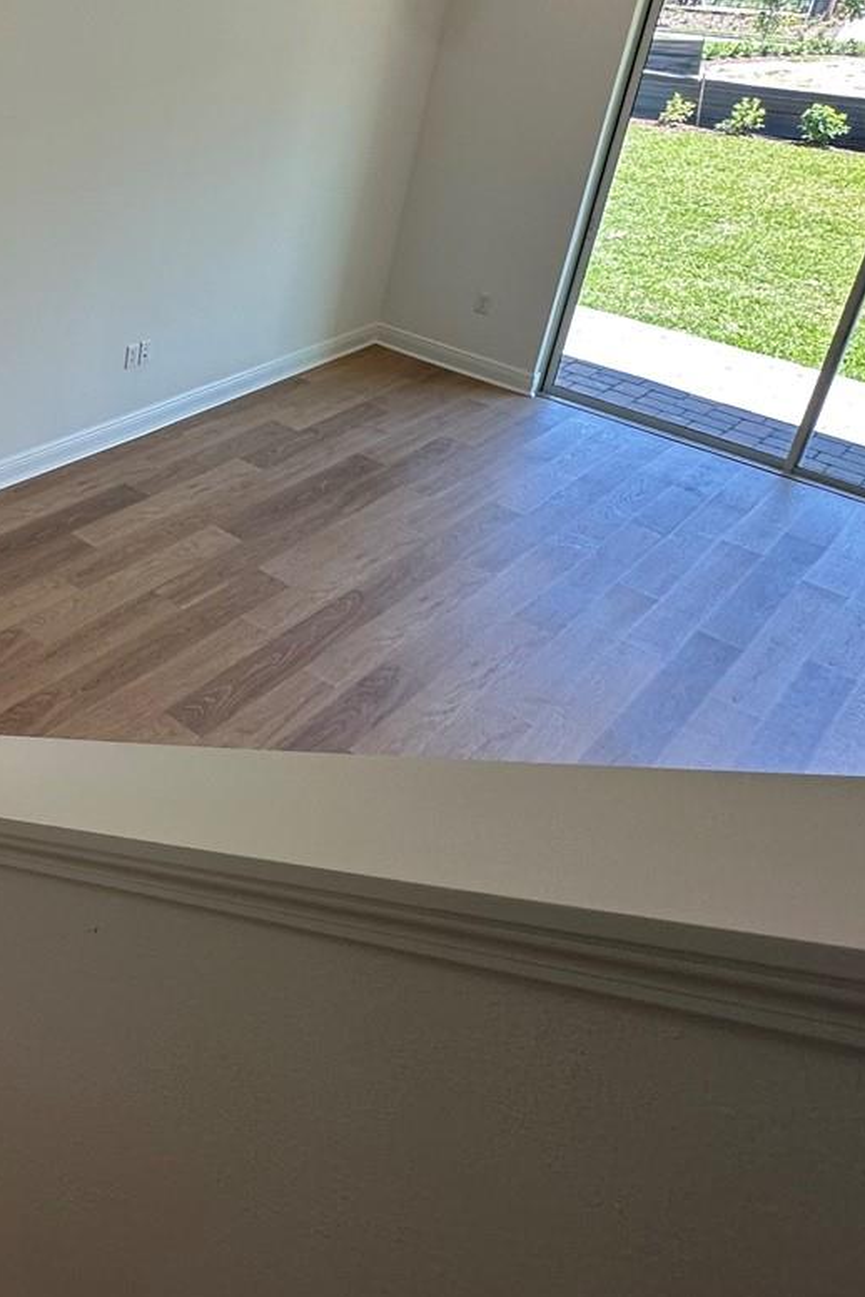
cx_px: -90
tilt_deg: -20.9
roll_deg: -3.0
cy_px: 332
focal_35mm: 30
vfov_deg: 58.8
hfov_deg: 36.7
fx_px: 1081
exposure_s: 1/120
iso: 80
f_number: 2.2
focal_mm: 2.22
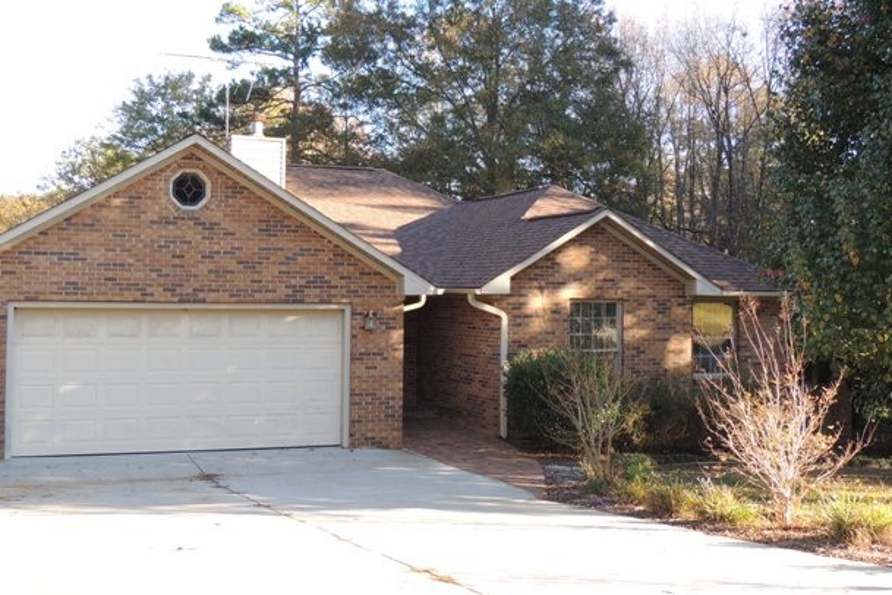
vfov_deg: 28.6
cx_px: 453
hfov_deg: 41.9
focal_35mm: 47
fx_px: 1164
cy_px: 251
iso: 100
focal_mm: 7.6
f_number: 3.4
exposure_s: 1/100
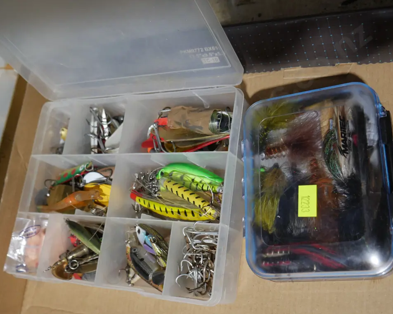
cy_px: 158
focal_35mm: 42
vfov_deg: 35.7
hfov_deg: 43.8
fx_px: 489
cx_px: 198
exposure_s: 1/60
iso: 500
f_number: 4.4
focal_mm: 20
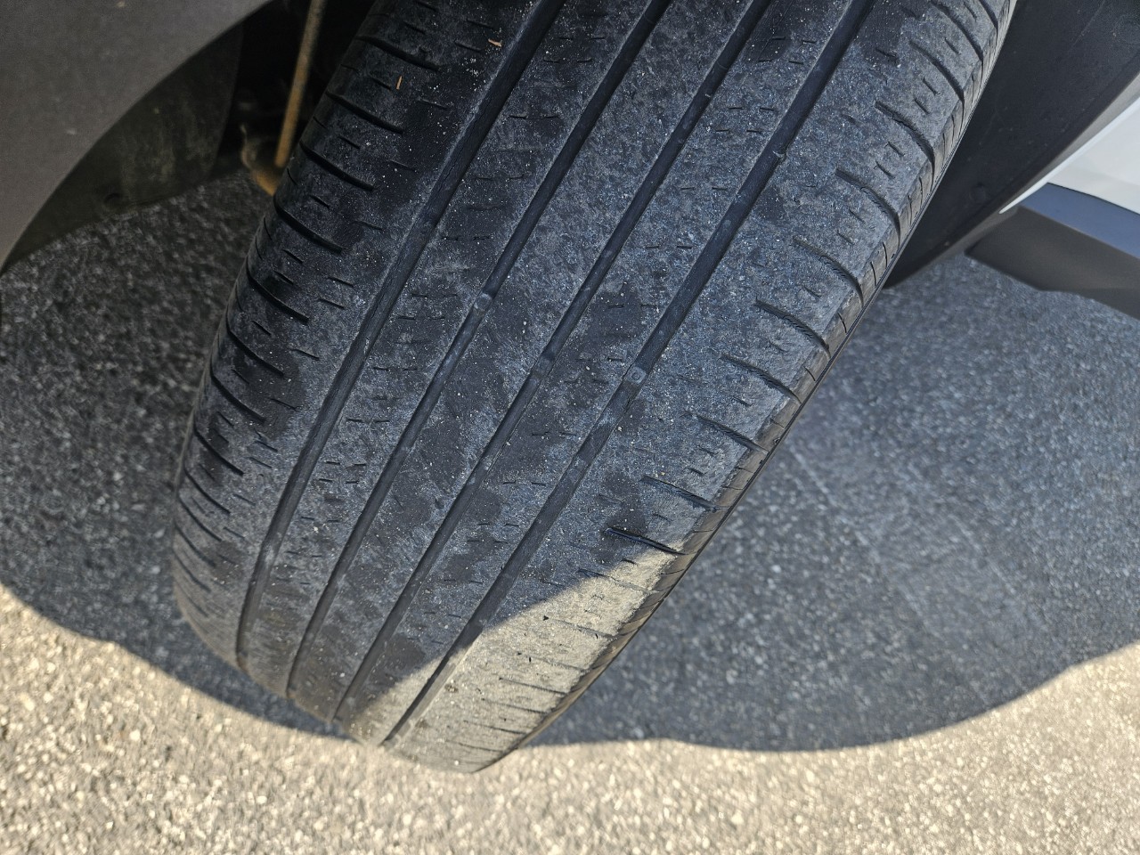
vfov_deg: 58.9
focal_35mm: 23
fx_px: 757
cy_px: 428
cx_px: 570
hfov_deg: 73.9
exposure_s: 1/277
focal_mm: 5.4
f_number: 1.8
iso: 25
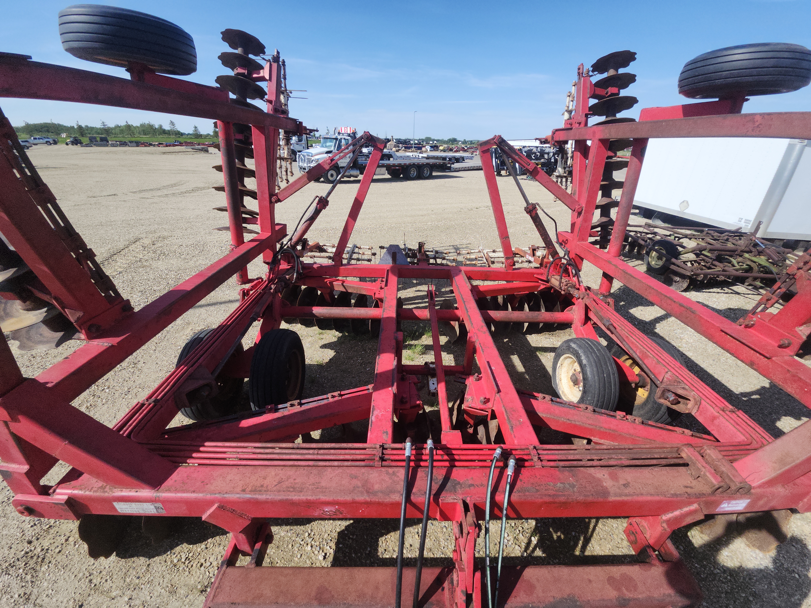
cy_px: 304
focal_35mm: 13
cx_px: 406
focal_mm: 1.74
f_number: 2.2
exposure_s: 1/1410
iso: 40
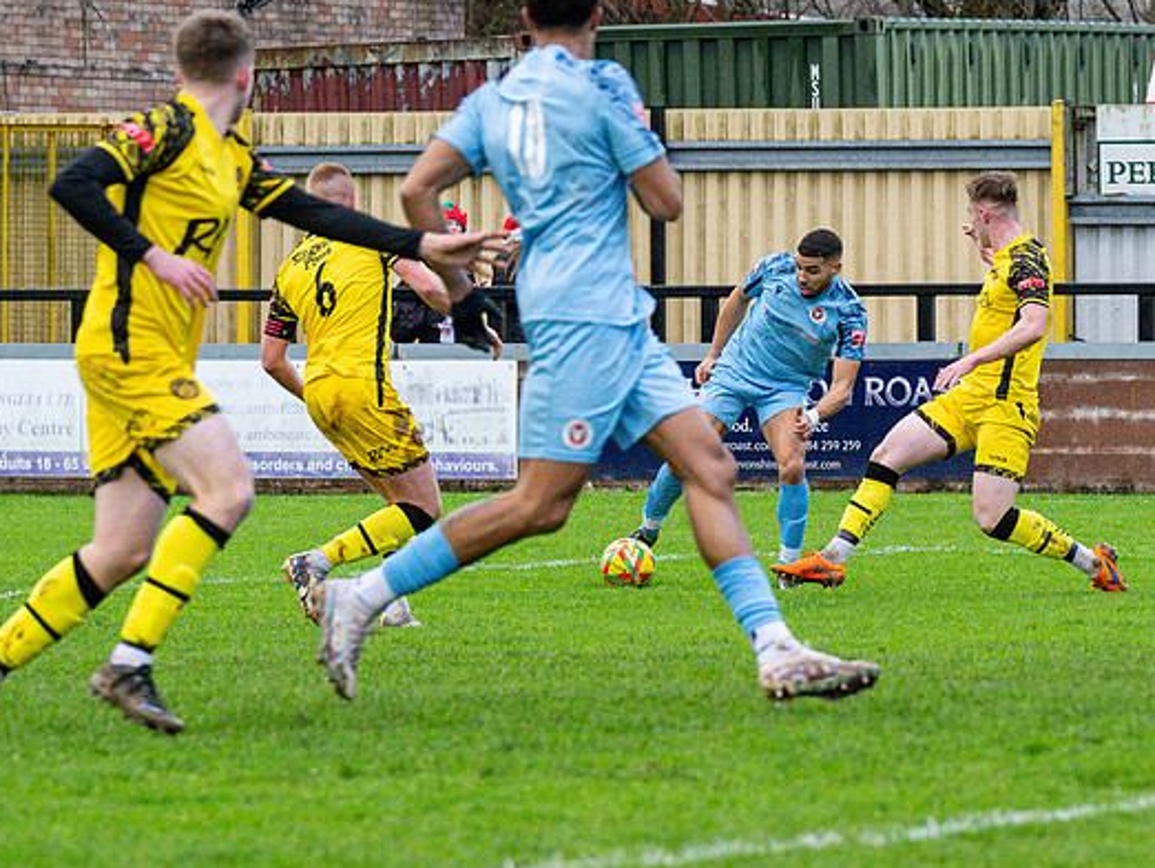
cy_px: 373
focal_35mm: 307
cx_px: 989
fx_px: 10248
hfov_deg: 6.4
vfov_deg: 4.8
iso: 2000
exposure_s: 1/1250
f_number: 4
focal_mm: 115
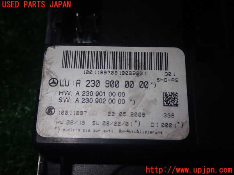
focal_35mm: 44
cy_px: 88
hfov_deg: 42.9
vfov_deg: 32.9
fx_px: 297
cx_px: 117
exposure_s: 1/40
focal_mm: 7.84
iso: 200
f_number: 9
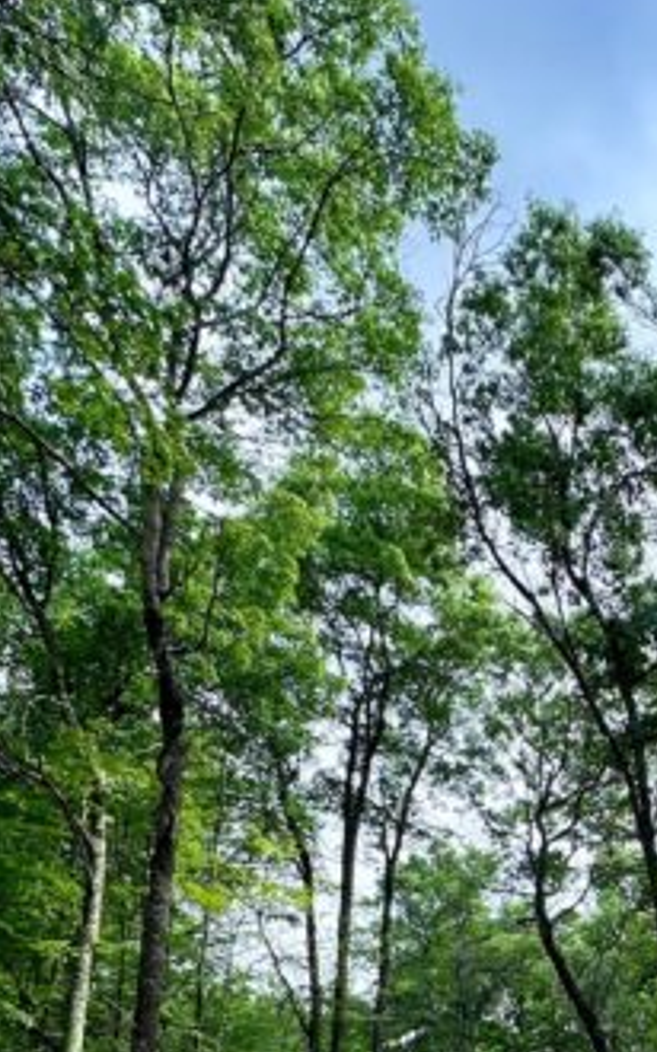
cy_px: 1138
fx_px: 1032
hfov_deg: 30.4
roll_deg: -0.1
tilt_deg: +7.2
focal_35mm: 36
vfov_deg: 43.0
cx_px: 772
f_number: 2.2
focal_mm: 2.22
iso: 40
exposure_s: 1/263
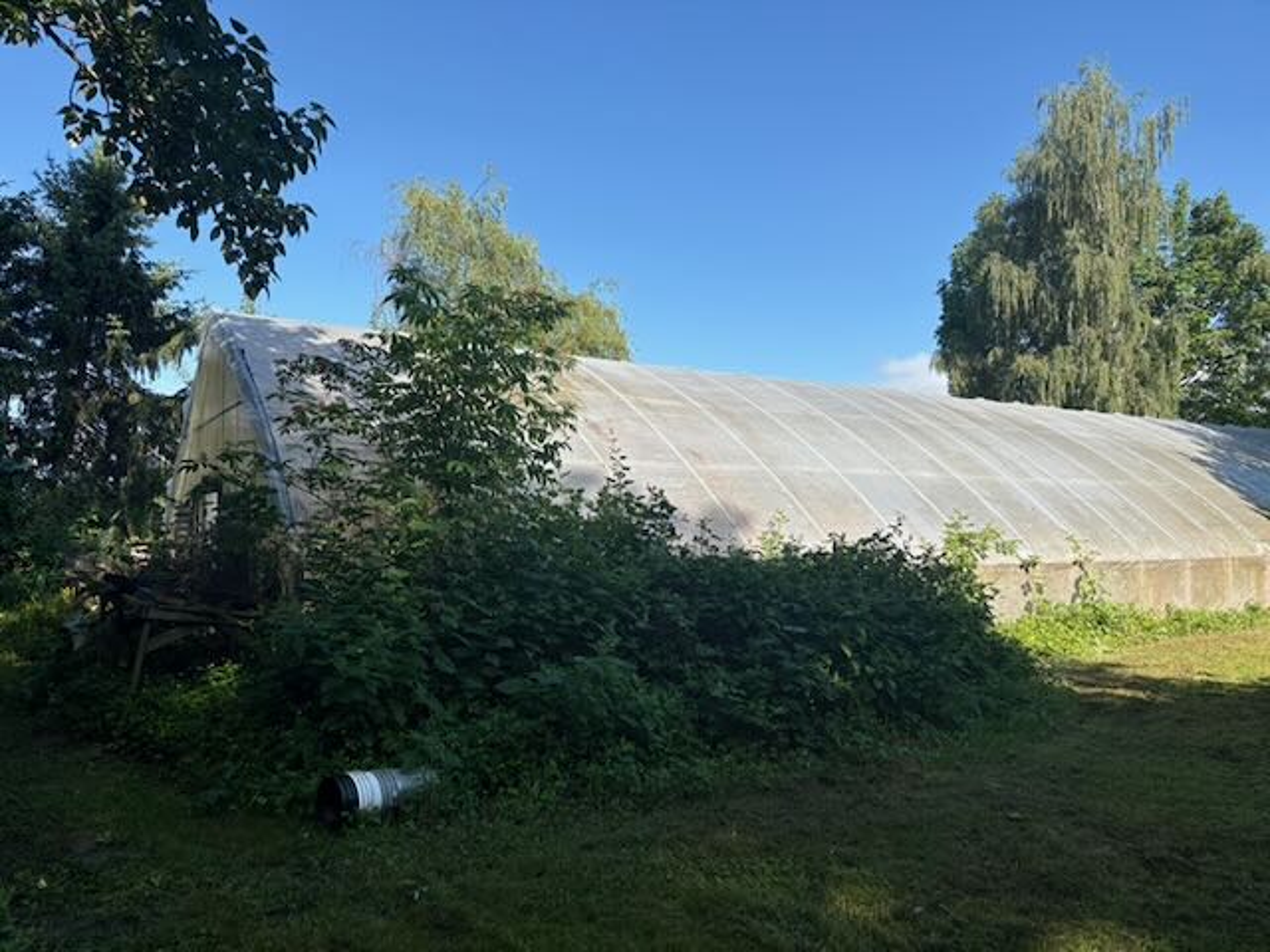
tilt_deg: +1.9
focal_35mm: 26
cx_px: 635
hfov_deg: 67.3
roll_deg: +0.4
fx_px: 954
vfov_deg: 53.1
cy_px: 476
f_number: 1.6
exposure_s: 1/1799
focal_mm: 5.96
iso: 50
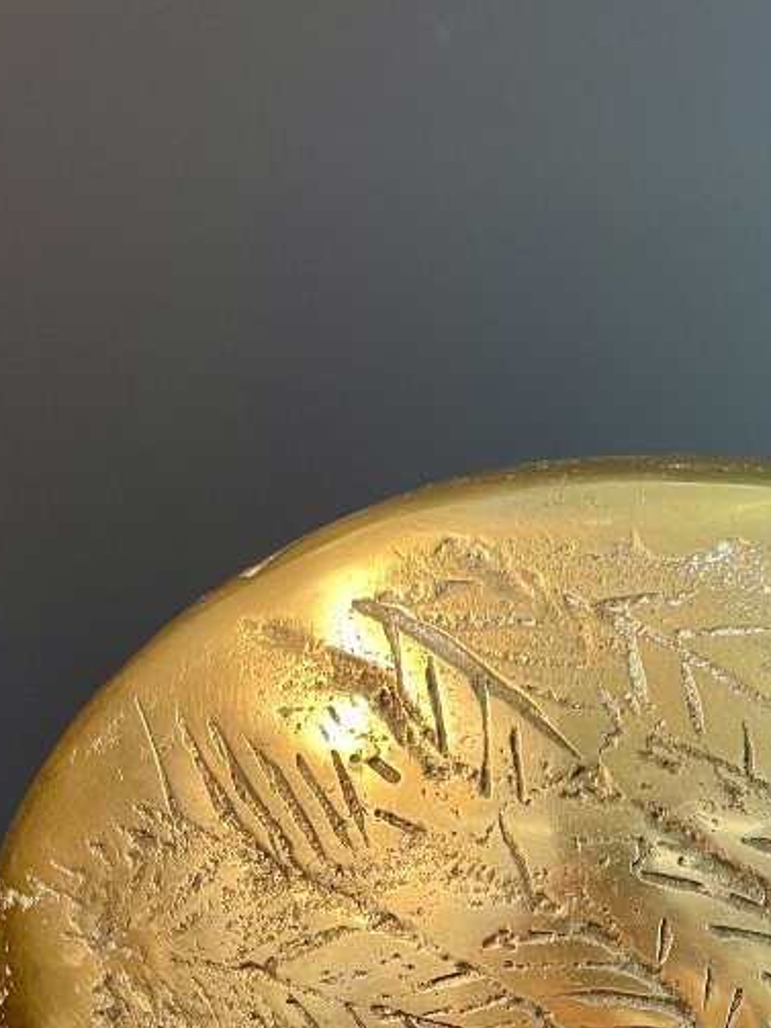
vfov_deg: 28.0
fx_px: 1842
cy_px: 1175
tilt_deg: -54.5
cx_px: 699
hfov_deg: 23.0
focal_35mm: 62
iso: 160
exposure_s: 1/50
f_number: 1.6
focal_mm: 4.2
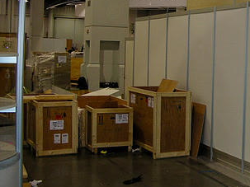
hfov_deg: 27.6
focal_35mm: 67
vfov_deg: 21.7
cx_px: 238
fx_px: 484
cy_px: 42
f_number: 3
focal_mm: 5.8
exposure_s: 1/60.1
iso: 101
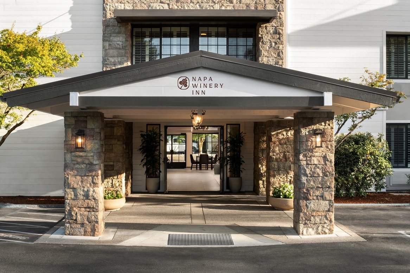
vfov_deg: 27.0
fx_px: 569
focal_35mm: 50
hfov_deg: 39.6
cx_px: 205
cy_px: 136
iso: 500
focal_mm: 50
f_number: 16
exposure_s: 1/15
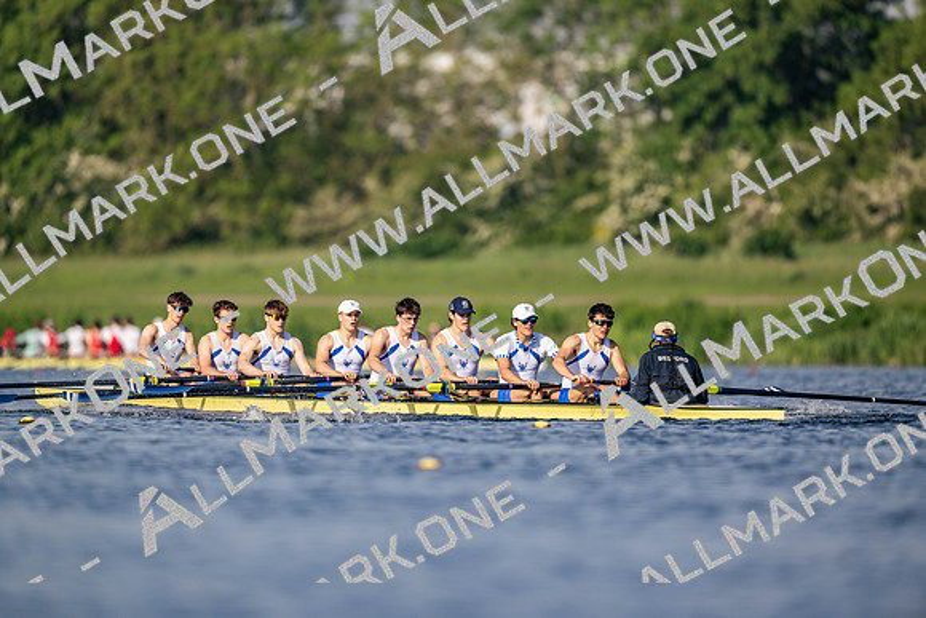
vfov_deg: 2.3
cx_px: 463
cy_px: 309
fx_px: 15436
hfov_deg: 3.4
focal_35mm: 600
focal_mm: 600
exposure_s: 1/2500
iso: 220
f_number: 4
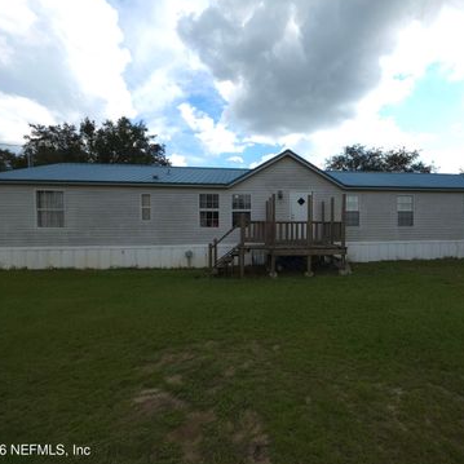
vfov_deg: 87.4
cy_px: 229
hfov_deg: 85.8
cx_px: 288
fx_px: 243
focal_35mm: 16
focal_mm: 2.2
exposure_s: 1/544
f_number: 1.9
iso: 20
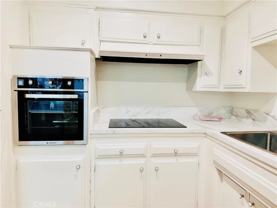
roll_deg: -0.7
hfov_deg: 71.6
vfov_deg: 56.8
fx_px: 192
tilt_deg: -4.0
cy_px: 104
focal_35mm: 24
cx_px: 138
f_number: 1.78
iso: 160
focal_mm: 6.86
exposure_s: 1/60
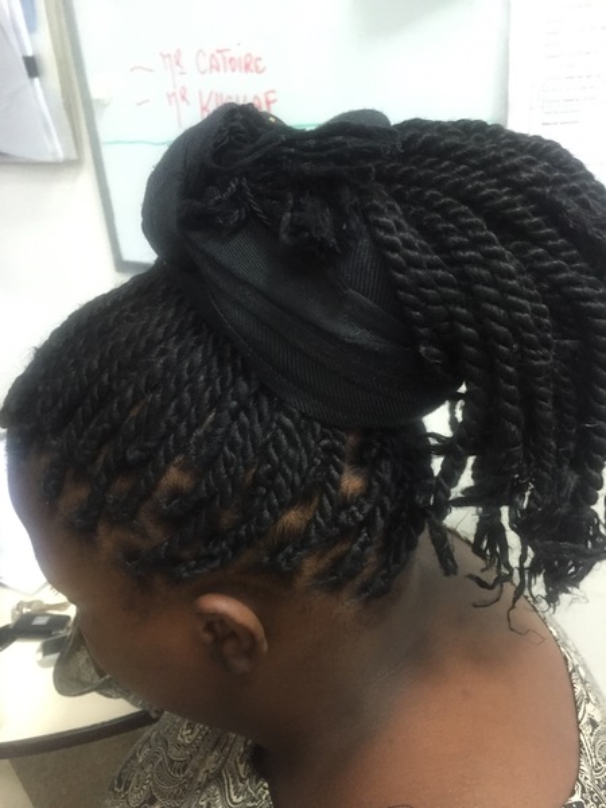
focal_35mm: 29
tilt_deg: -28.3
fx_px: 677
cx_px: 303
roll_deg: +2.9
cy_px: 404
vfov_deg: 61.7
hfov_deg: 48.2
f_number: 2.2
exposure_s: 1/20
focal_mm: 4.15
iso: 250
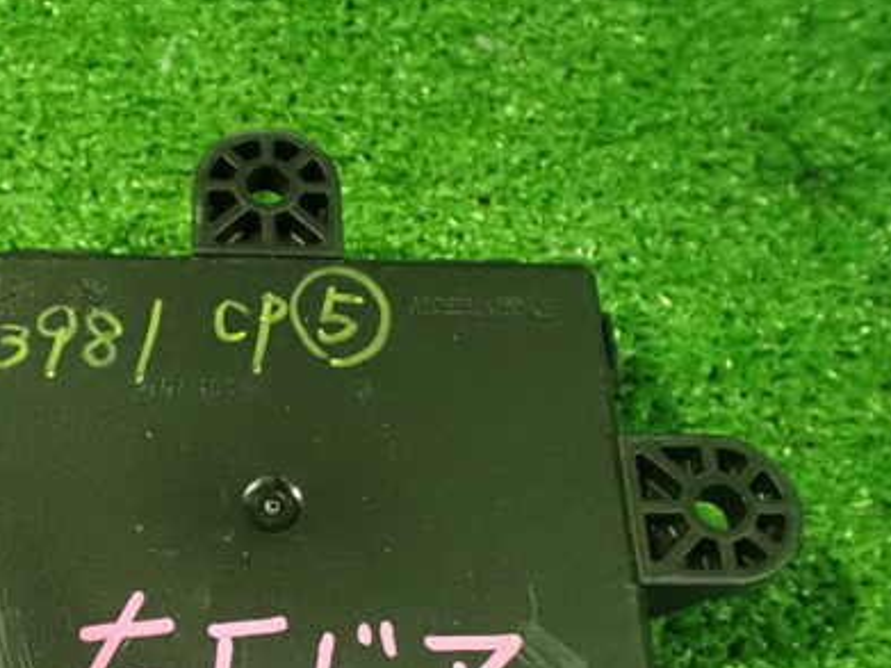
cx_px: 226
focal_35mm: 46
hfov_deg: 40.1
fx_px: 1184
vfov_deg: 31.0
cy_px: 499
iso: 1600
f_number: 2.3
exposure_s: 1/30
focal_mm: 5.4
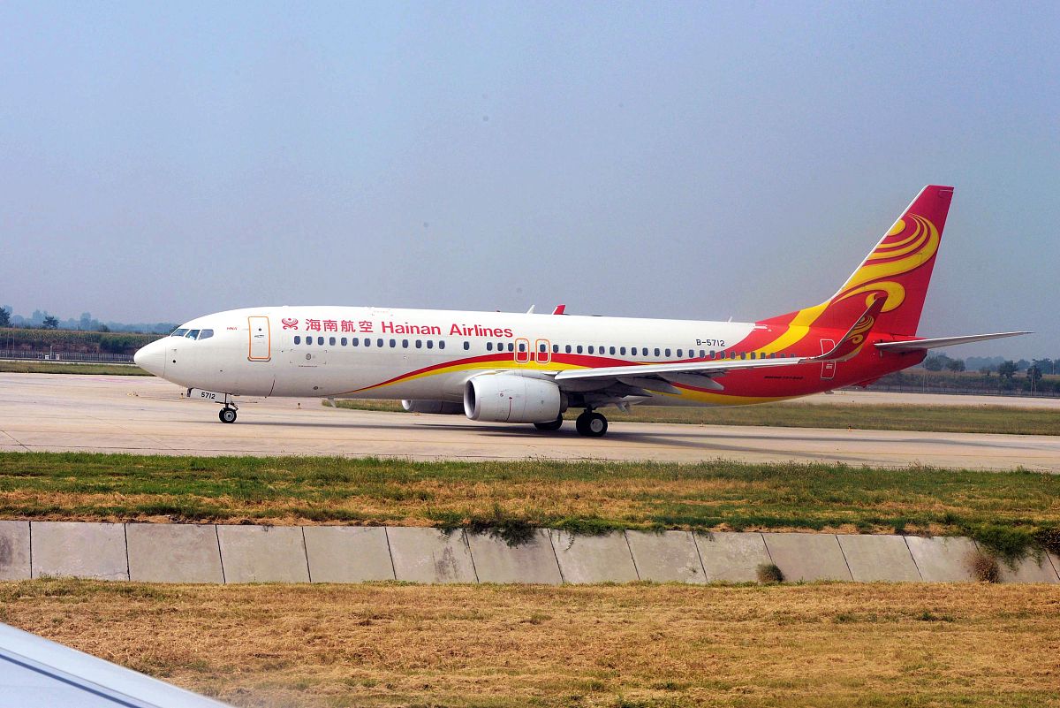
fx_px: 2062
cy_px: 354
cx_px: 530
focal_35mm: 70
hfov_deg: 28.8
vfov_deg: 19.5
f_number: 14
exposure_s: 1/800
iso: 640
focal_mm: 70
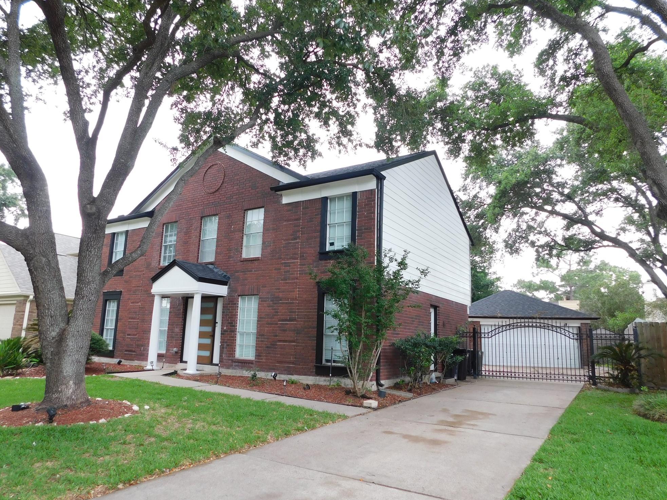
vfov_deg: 56.8
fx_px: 462
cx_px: 326
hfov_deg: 71.6
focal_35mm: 24
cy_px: 255
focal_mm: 4
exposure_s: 1/60
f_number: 3
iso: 125
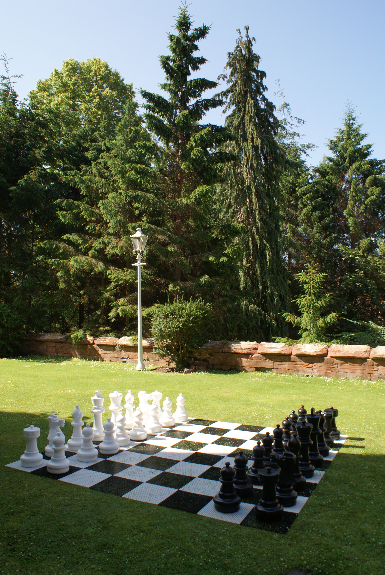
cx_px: 192
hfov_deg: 43.7
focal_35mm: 30
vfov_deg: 61.9
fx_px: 480
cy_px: 288
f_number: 10
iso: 100
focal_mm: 20
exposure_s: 1/80
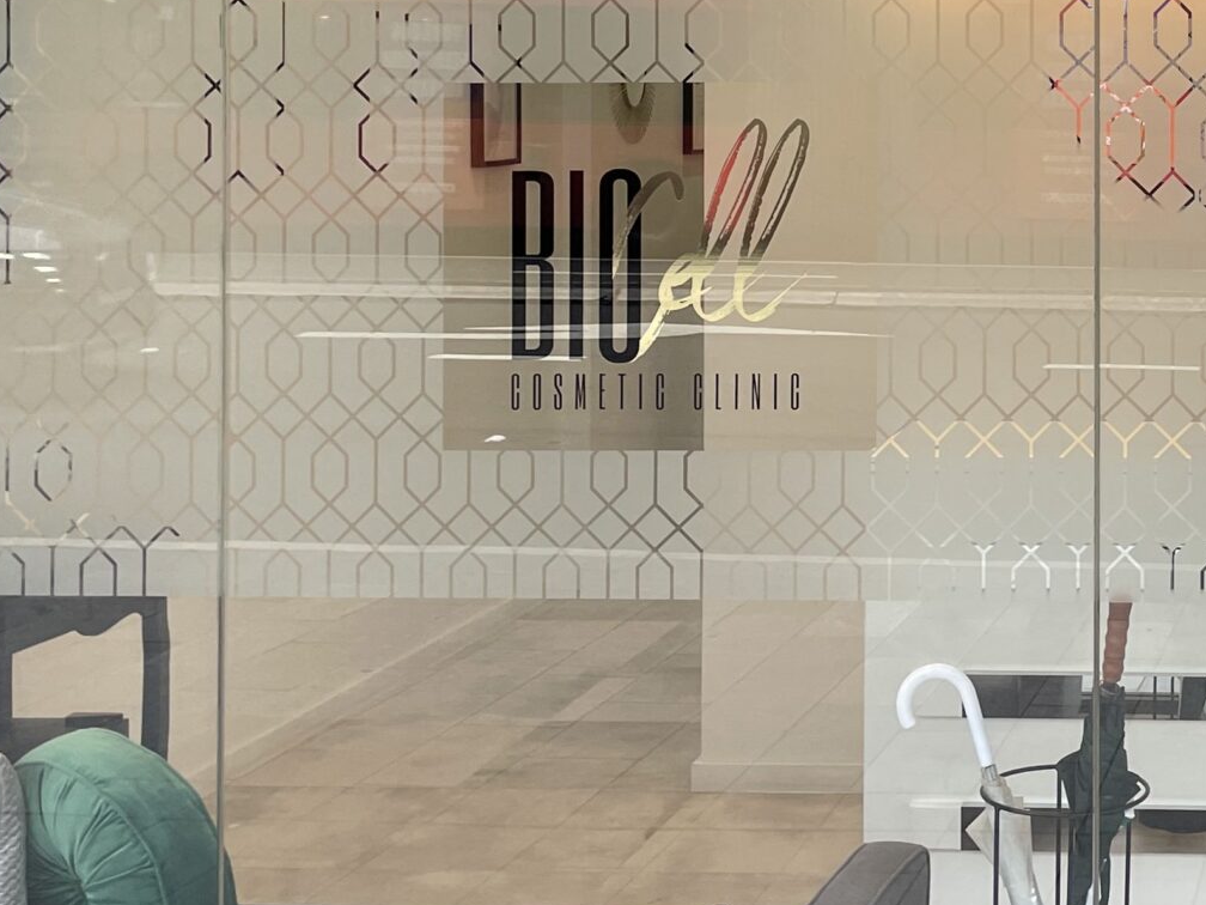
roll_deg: +0.1
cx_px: 1231
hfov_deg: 27.5
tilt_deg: +0.0
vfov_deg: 21.9
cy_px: 136
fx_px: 2299
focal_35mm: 66
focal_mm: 4.2
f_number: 1.6
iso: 50
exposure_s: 1/121
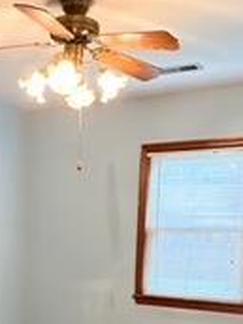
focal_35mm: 52
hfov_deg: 27.7
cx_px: 62
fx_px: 487
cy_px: 303
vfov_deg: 34.4
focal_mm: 2.22
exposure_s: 1/60
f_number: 2.2
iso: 400
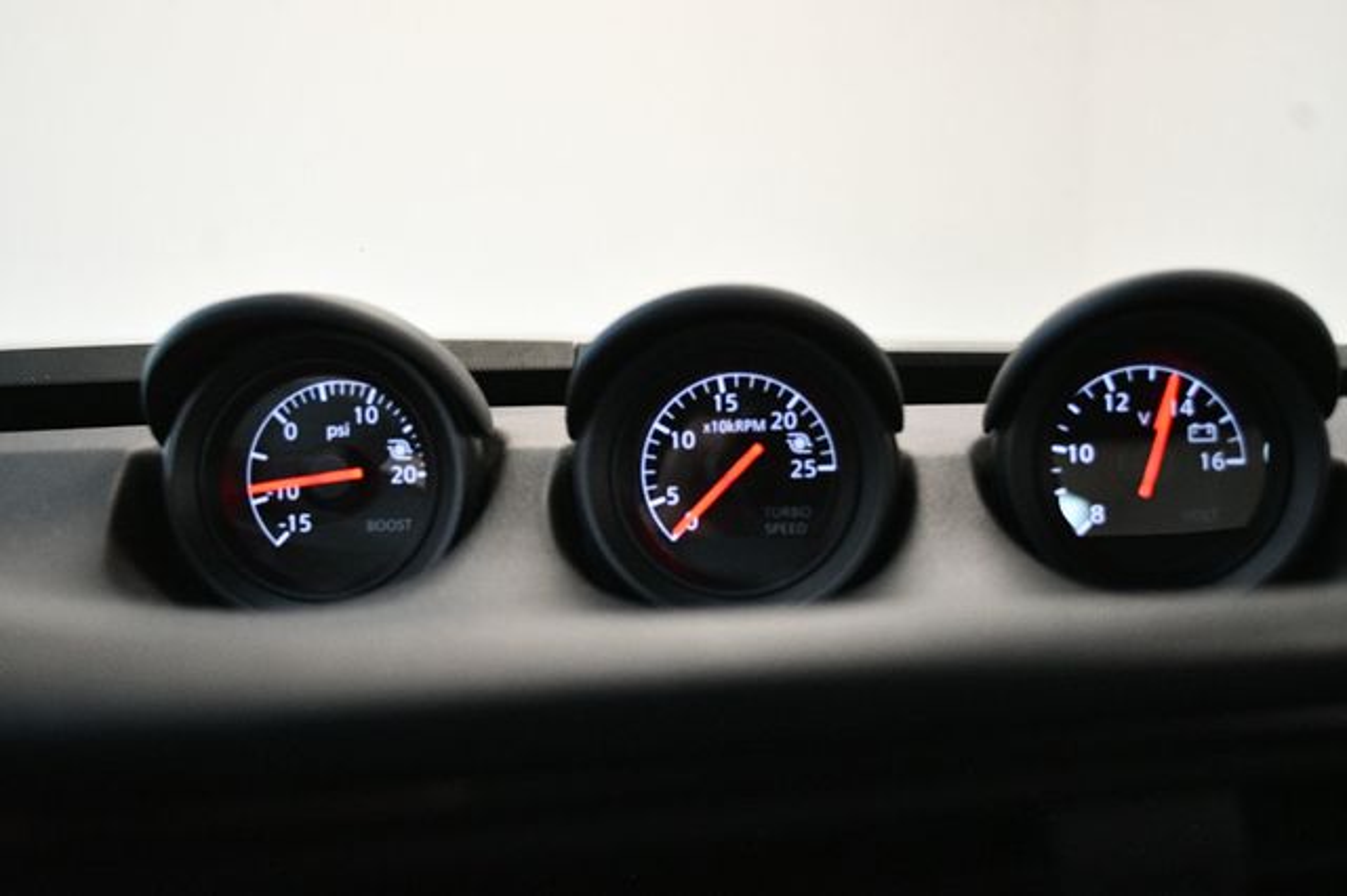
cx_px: 674
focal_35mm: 48
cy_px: 448
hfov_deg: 41.1
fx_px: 1795
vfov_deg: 28.0
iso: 3200
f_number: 4.8
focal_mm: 32
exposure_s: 1/80
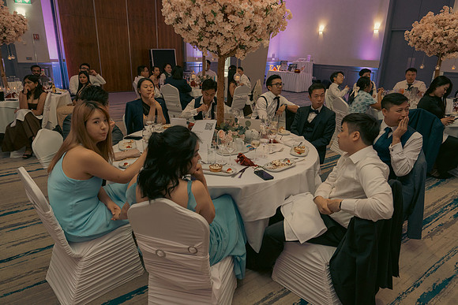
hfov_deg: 73.7
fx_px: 305
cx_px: 229
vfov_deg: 53.2
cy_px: 152
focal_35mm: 24
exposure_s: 1/160
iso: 2500
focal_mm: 24
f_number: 3.5
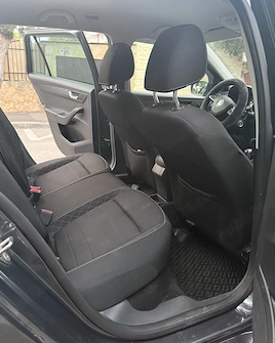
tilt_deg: -12.2
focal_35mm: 28
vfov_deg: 62.1
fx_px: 285
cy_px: 155
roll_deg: -1.5
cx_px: 142
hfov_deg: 51.5
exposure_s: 1/40
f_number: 1.78
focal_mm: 6.76
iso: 800
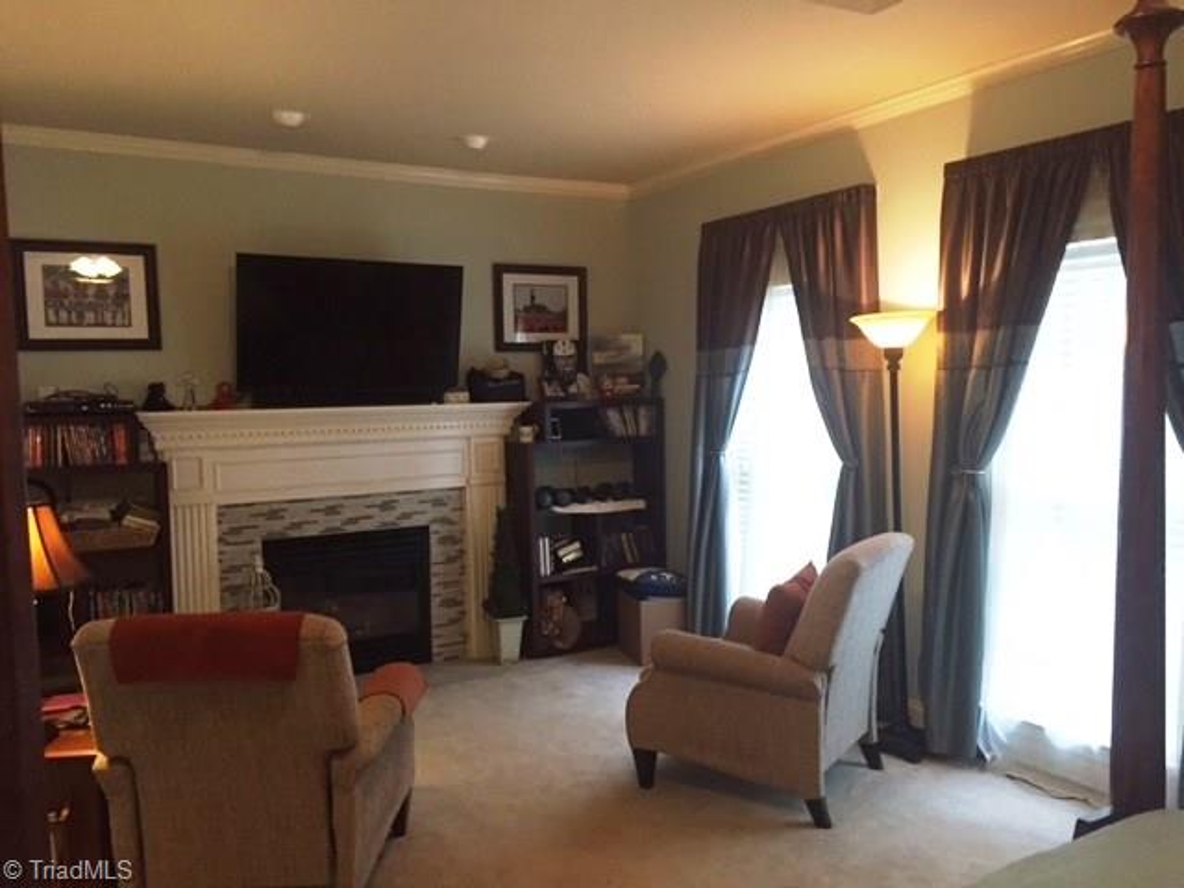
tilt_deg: -3.5
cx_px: 592
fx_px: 992
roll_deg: +0.9
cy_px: 444
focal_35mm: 29
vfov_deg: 48.2
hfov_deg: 61.7
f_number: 2.2
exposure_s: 1/30
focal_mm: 4.15
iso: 200
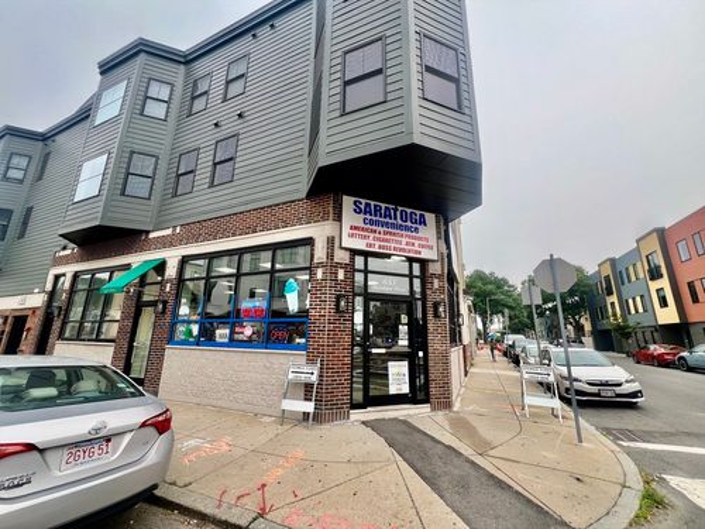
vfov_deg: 89.9
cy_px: 264
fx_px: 265
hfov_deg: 106.2
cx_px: 352
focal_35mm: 13
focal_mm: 1.57
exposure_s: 1/199
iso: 32
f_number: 1.8
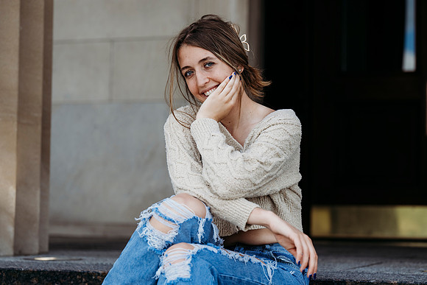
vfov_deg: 14.8
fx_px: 1094
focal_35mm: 92
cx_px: 226
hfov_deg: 22.1
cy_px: 136
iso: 160
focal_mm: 77
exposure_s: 1/800
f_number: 2.8
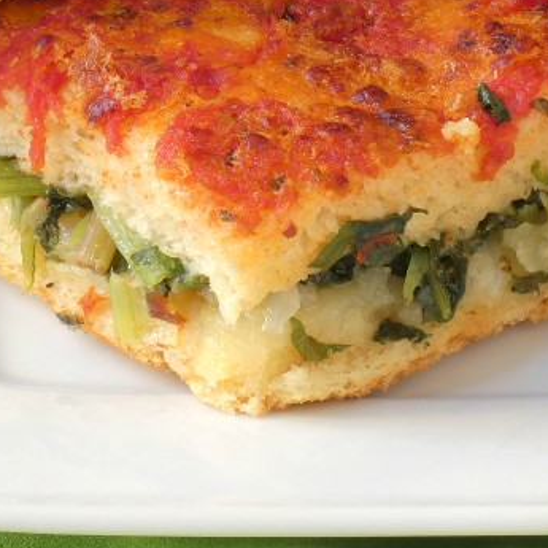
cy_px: 44
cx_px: 224
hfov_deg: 3.6
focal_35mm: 492
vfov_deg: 3.6
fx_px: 8812
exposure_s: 1.3
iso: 80
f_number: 5.5
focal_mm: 28.8
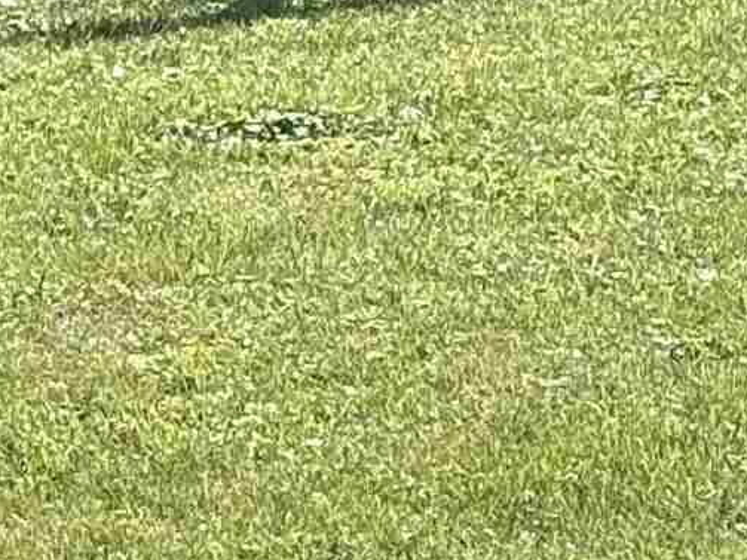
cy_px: -100
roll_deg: +2.6
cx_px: -812
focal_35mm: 293
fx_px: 6321
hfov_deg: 6.5
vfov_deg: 5.1
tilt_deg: -5.9
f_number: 1.78
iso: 64
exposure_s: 1/2976
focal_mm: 6.76
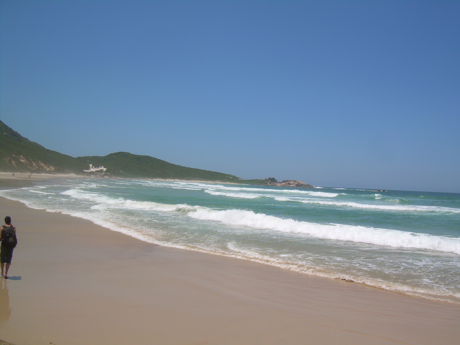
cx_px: 230
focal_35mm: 38
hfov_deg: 49.0
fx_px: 505
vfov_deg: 37.7
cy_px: 172
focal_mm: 6.3
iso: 50
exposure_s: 1/771
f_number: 4.6
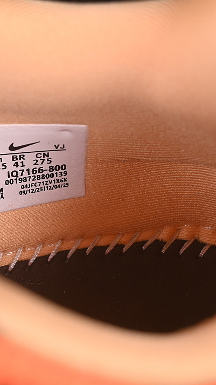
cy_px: 193
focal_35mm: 119
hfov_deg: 10.1
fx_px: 1212
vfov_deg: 18.0
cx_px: -16
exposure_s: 1/80
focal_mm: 50
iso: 160
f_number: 7.1
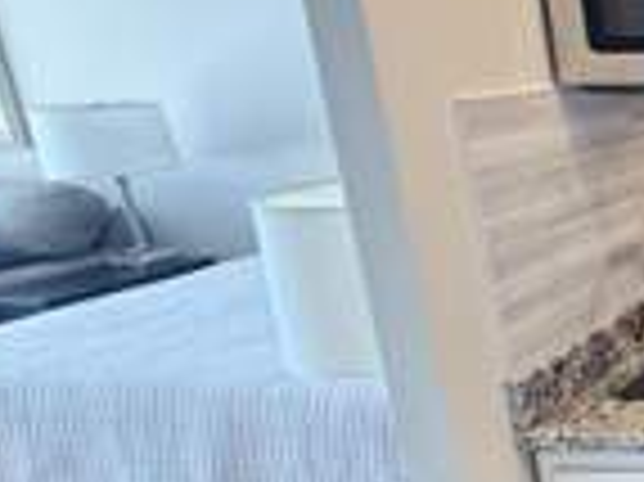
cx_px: 1022
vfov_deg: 30.8
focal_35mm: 47
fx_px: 874
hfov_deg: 26.1
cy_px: 259
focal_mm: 2.22
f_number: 2.2
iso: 200
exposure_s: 1/60
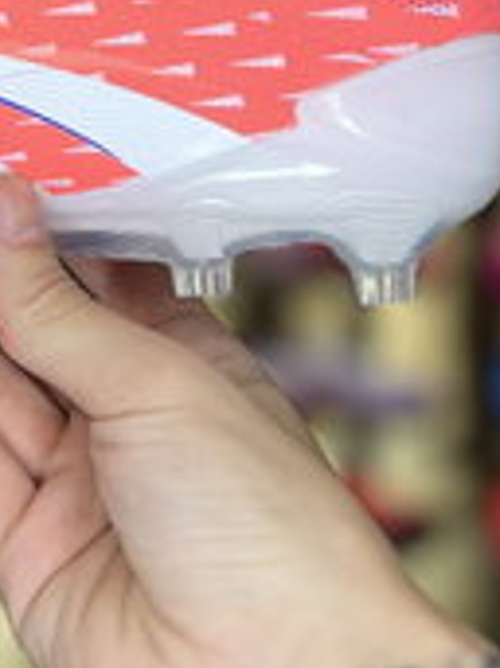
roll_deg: +1.4
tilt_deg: -1.8
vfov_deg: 23.3
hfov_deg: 17.5
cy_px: 18
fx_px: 1562
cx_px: -66
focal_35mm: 81
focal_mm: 5.7
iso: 40
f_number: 1.5
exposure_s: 1/98
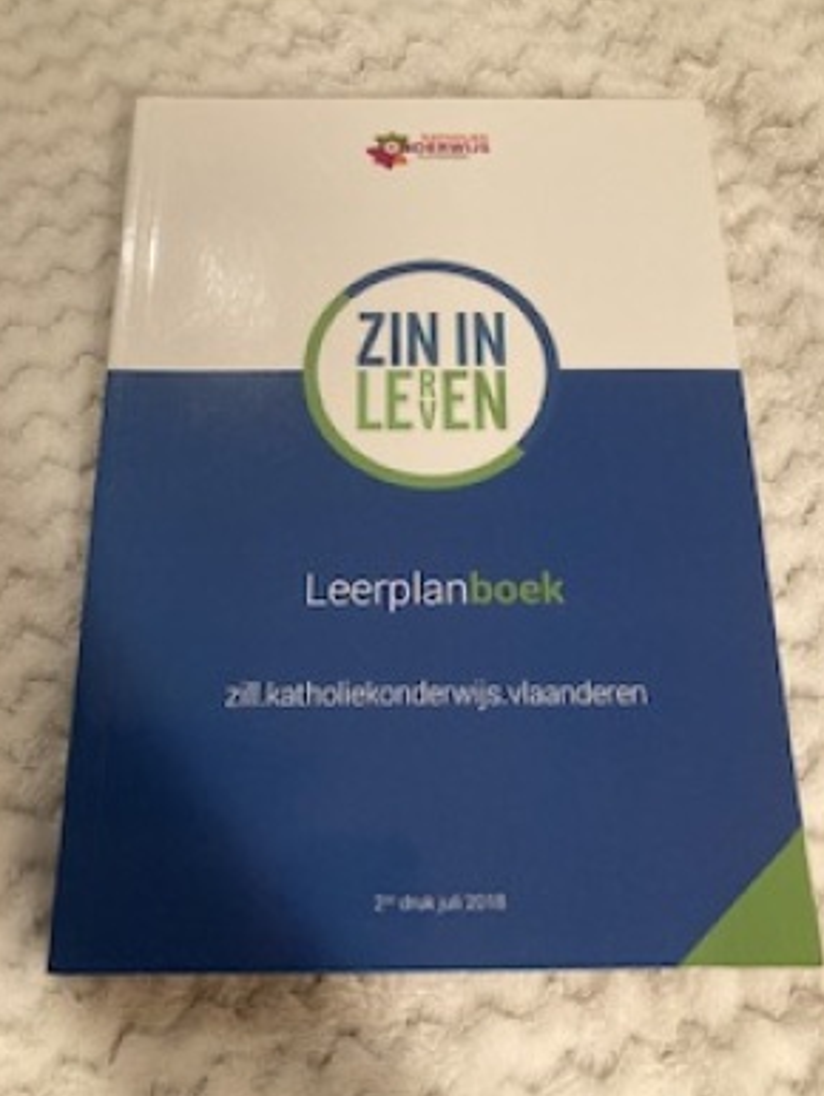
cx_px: 406
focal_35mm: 29
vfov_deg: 61.6
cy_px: 554
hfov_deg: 48.3
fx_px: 919
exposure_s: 1/33
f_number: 1.8
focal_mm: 3.99
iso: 320
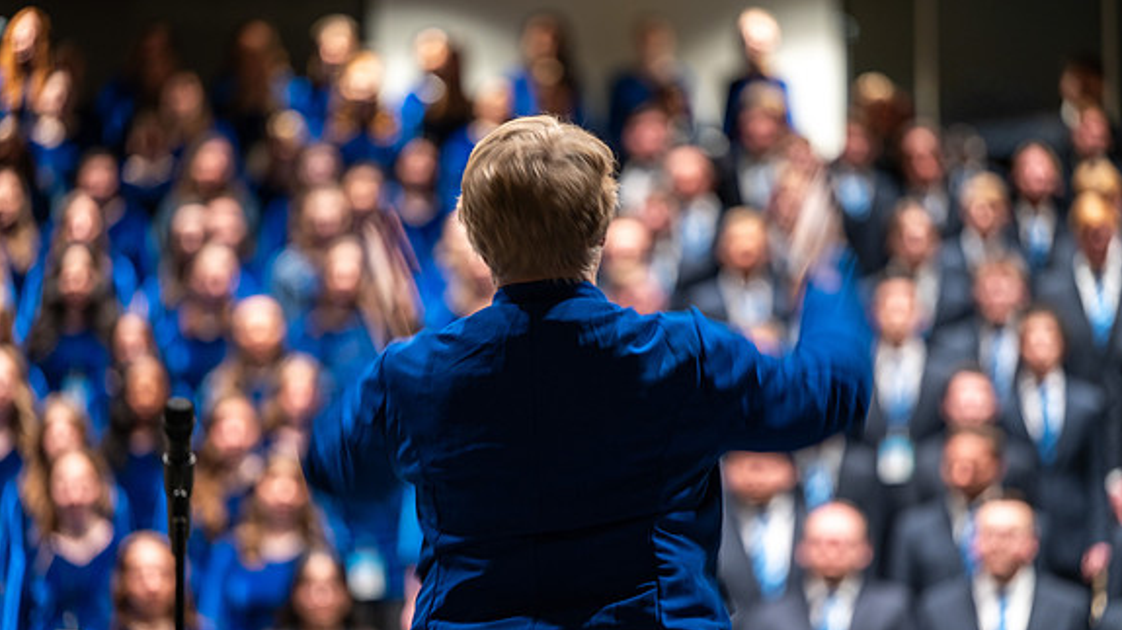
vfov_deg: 8.2
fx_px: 4402
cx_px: 562
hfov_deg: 14.5
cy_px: 375
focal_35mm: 148
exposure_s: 1/10
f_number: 2.8
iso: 200
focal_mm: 140
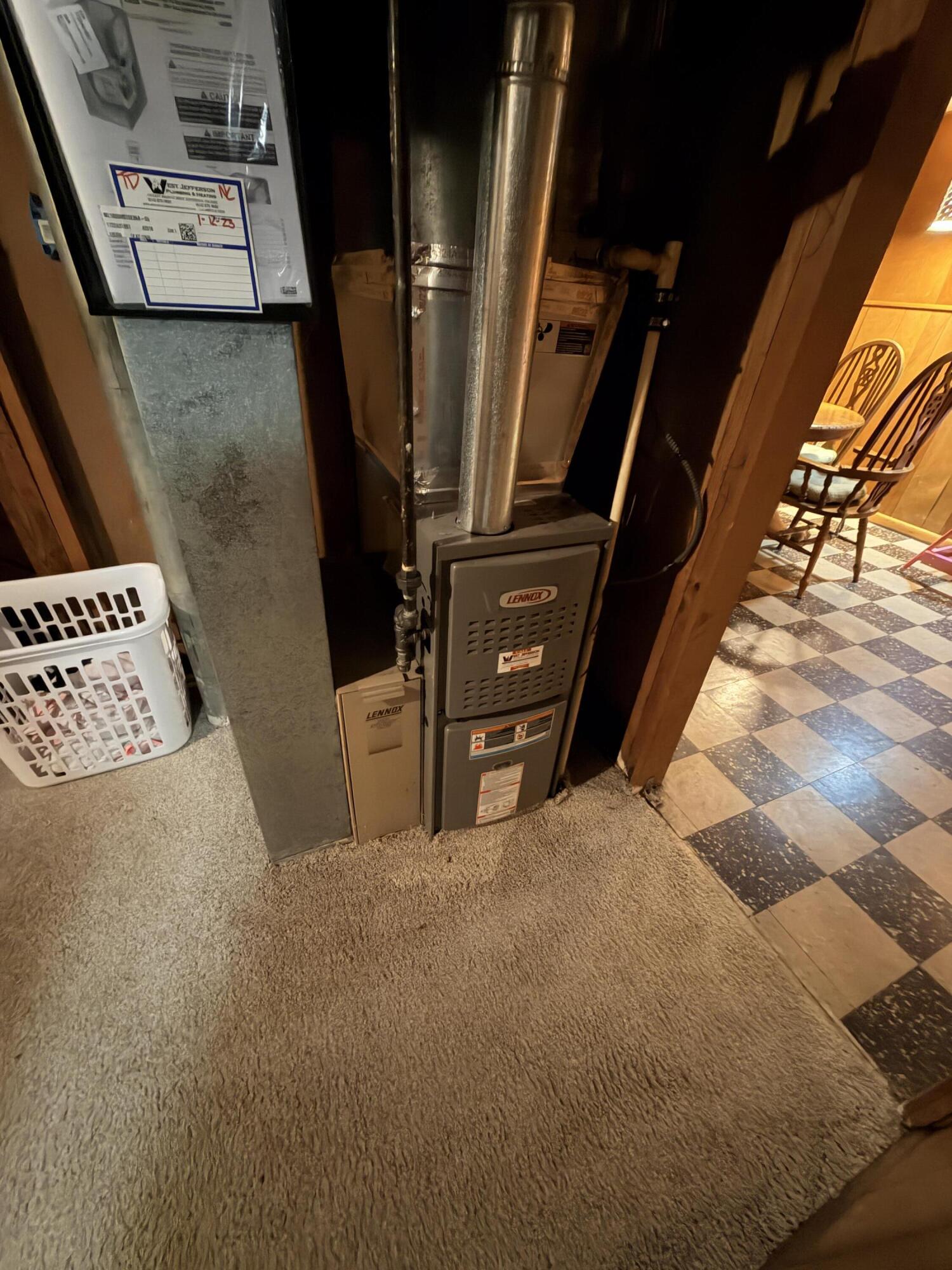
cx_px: 476
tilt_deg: -34.3
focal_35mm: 14
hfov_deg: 85.7
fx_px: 513
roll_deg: -4.0
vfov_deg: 102.1
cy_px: 635
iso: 1000
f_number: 2.2
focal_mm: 2.22
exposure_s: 1/9
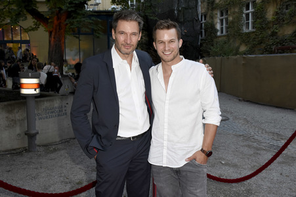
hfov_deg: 62.0
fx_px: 246
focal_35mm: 30
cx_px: 148
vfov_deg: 43.5
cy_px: 98
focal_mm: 20
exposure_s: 1/60
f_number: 6.3
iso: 800
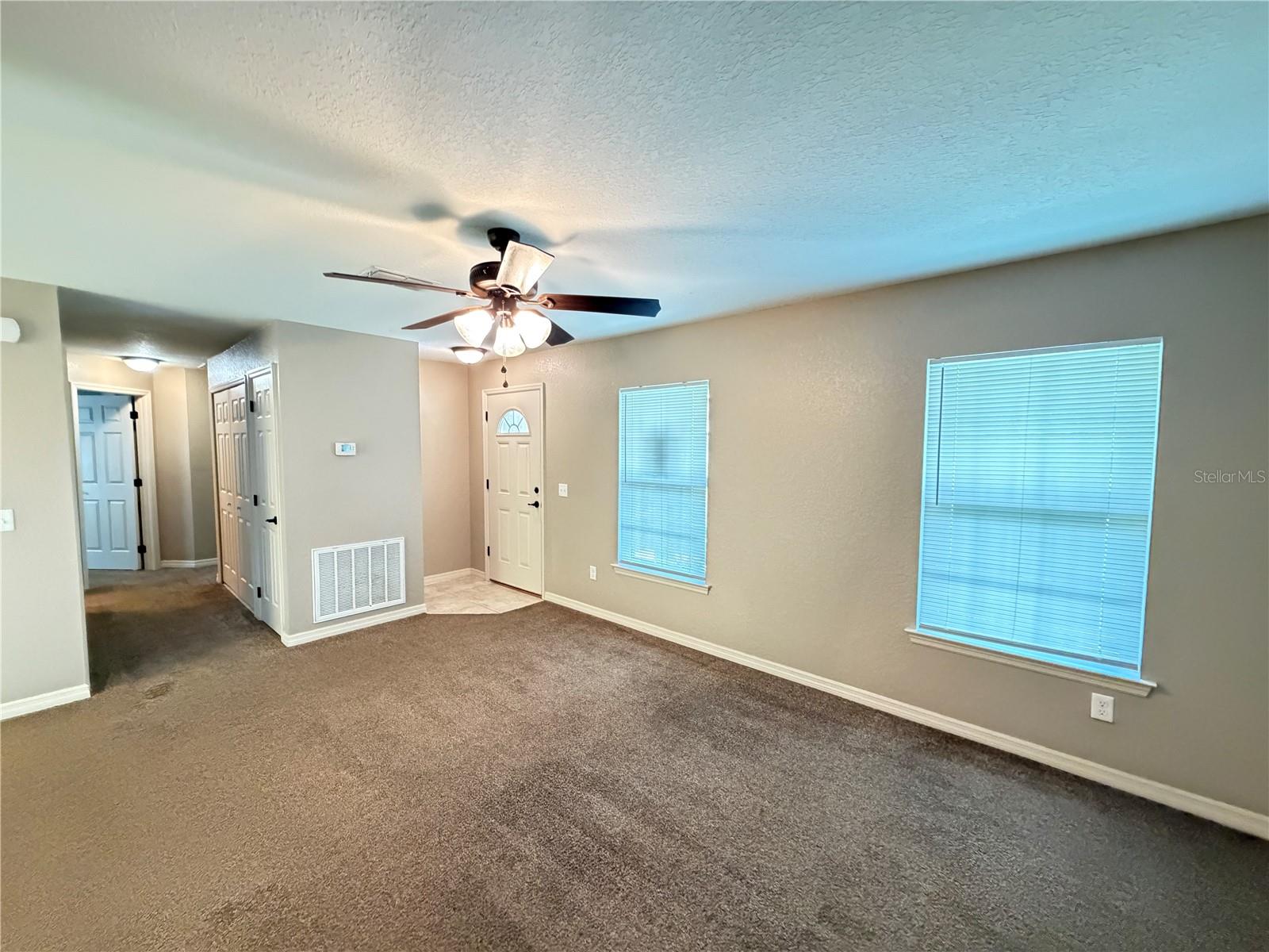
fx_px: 513
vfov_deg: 85.7
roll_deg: +0.9
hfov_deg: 102.1
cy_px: 476
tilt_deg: -2.2
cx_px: 634
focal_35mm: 14
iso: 1000
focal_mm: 2.22
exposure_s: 1/40
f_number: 2.2
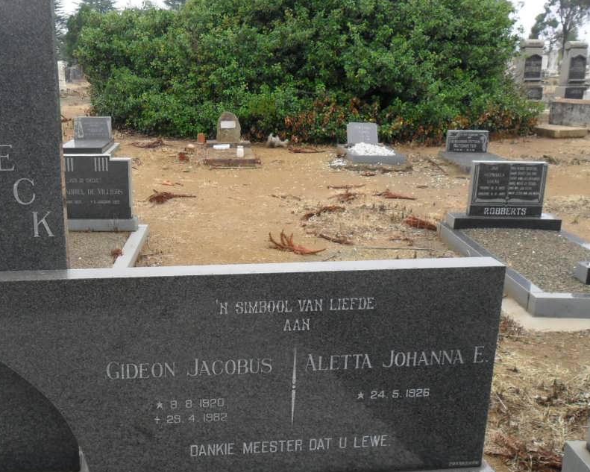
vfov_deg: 37.3
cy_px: 262
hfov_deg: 45.0
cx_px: 192
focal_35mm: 40
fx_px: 699
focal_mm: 4.9
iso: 100
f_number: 3.5
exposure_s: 1/250
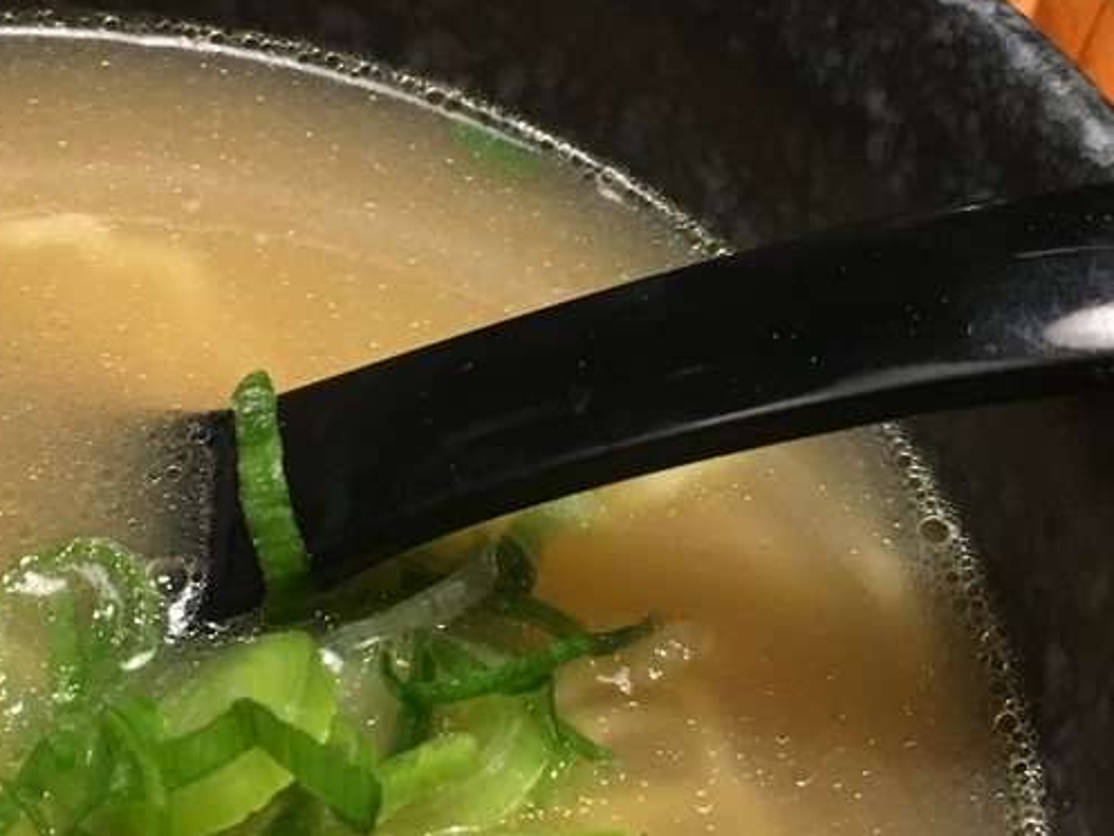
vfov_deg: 21.0
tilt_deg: -48.6
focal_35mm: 70
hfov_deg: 27.8
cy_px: 379
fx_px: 2253
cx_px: 522
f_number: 2.2
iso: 200
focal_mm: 4.15
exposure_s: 1/30
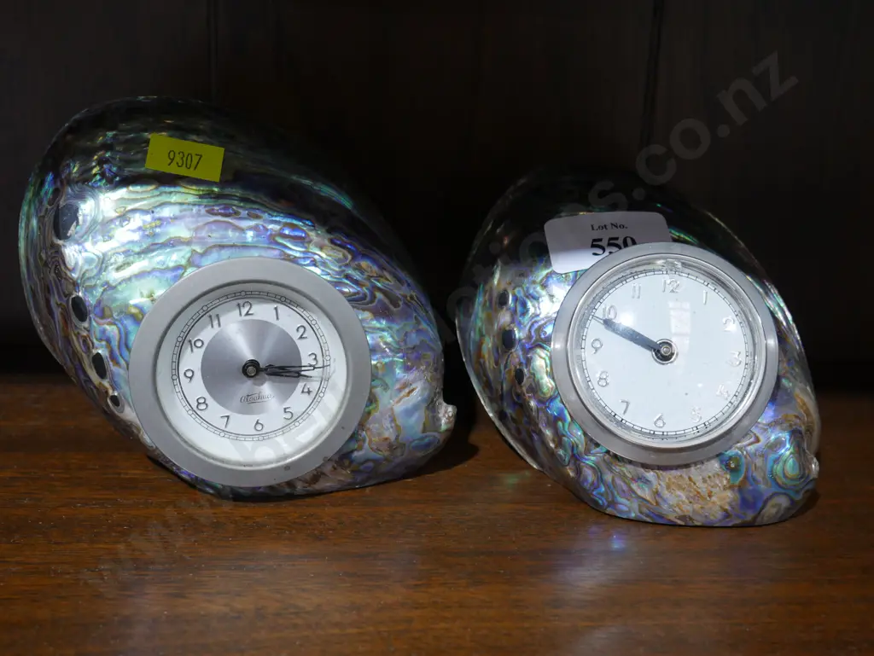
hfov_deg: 44.8
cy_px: 328
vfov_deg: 34.4
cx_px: 437
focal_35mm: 42
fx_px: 1061
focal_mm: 21
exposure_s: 1/60
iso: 1000
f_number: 4.6
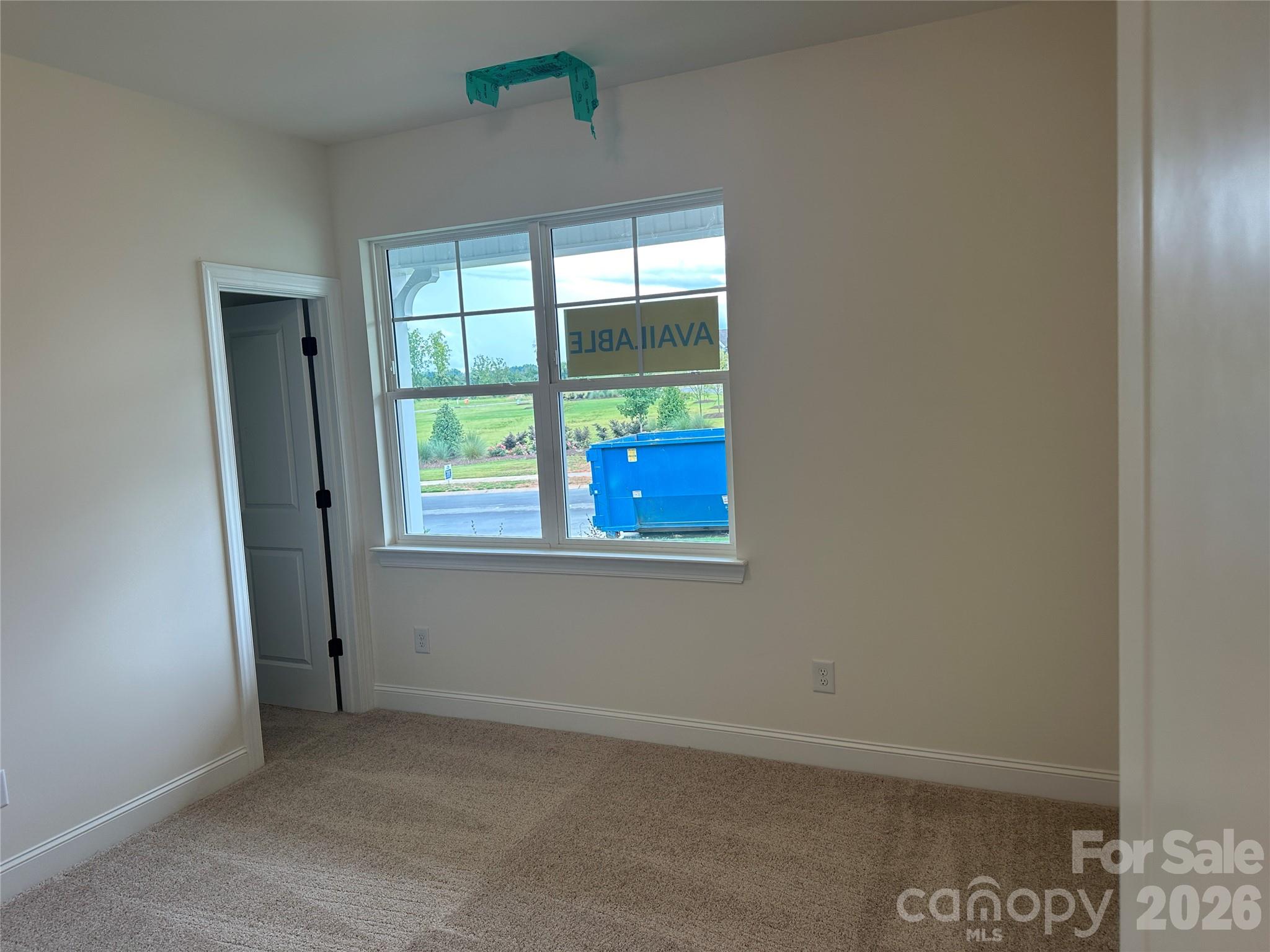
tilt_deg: -5.5
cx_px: 635
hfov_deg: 71.6
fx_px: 881
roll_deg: +2.8
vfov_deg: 56.8
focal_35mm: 24
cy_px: 476
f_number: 1.78
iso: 100
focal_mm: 6.86
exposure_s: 1/166
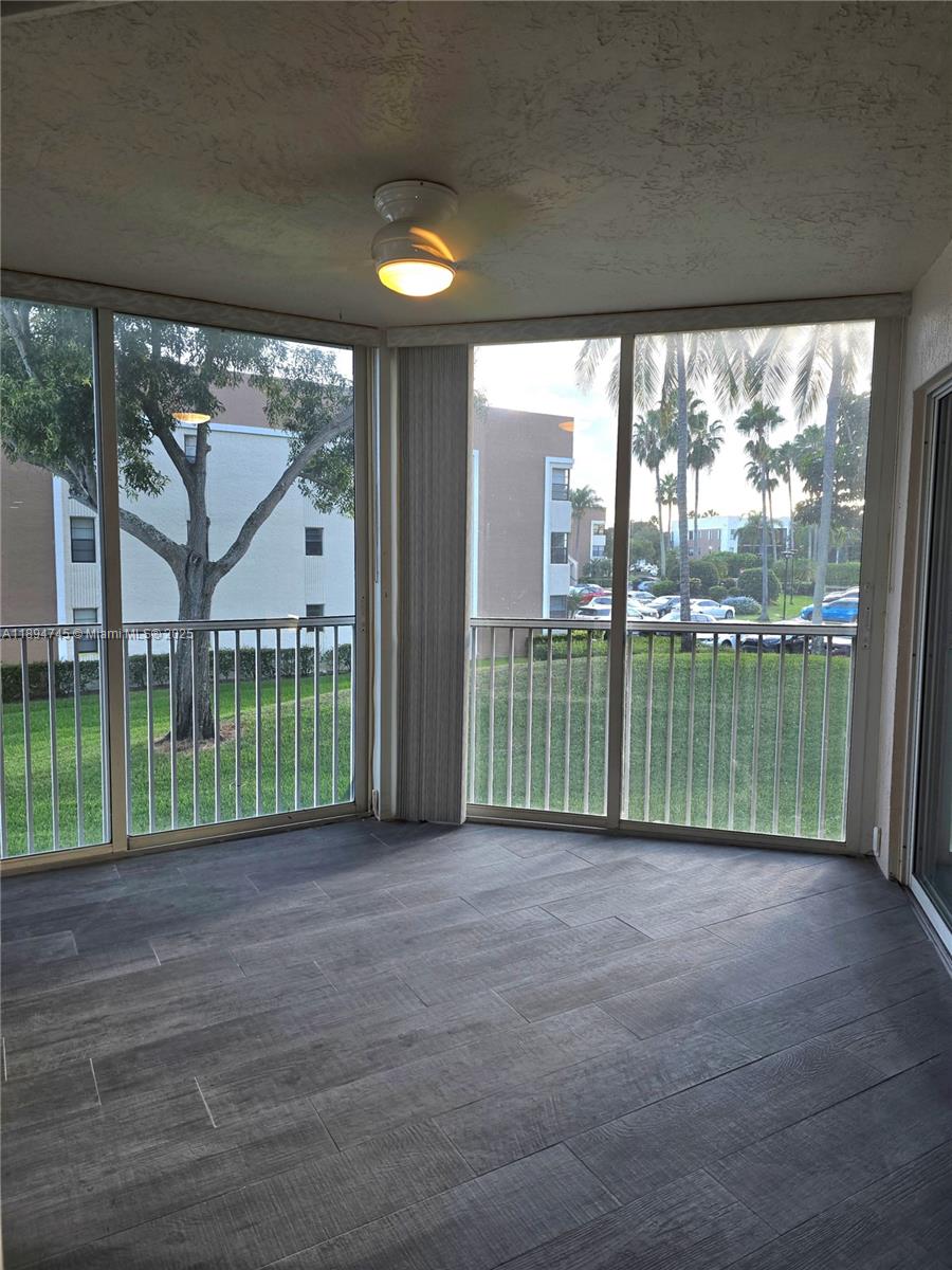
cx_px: 476
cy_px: 635
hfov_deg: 58.9
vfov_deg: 73.9
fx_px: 843
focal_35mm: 23
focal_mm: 6.3
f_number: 1.7
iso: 12
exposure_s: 1/60.2
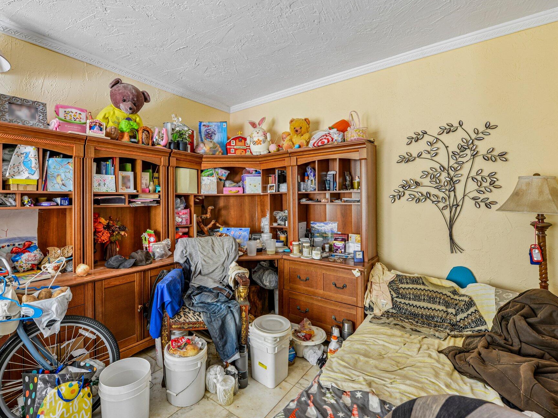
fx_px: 258
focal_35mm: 16
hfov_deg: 94.1
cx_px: 248
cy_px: 201
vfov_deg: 78.1
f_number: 9
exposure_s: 1.6
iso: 200
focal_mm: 14
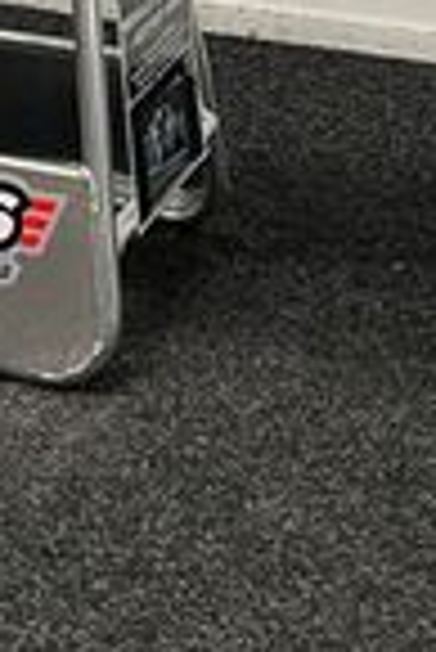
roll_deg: -2.4
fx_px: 2157
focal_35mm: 119
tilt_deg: -8.9
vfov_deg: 15.5
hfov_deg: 11.5
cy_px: -405
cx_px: 94
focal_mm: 5.1
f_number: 1.6
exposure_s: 1/50
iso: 80
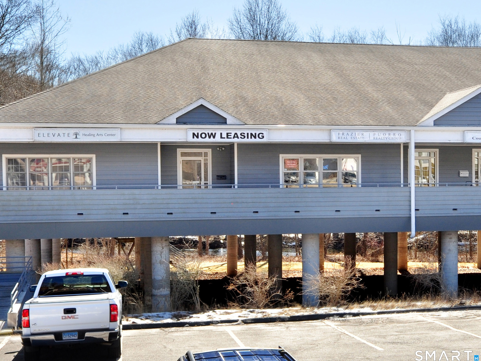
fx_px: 459
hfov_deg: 55.3
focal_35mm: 33
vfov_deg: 43.0
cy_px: 182
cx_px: 222
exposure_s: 1/100
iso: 200
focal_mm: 20
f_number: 10
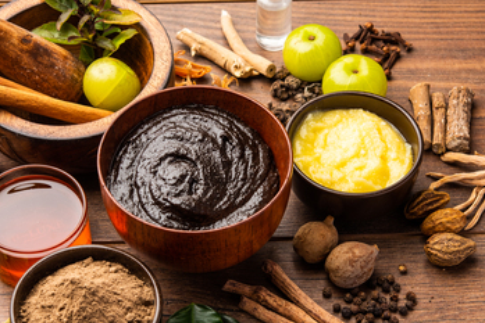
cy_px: 175
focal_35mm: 110
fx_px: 1482
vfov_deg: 12.5
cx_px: 210
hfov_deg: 18.6
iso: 100
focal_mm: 60
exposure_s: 1/125
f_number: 7.1
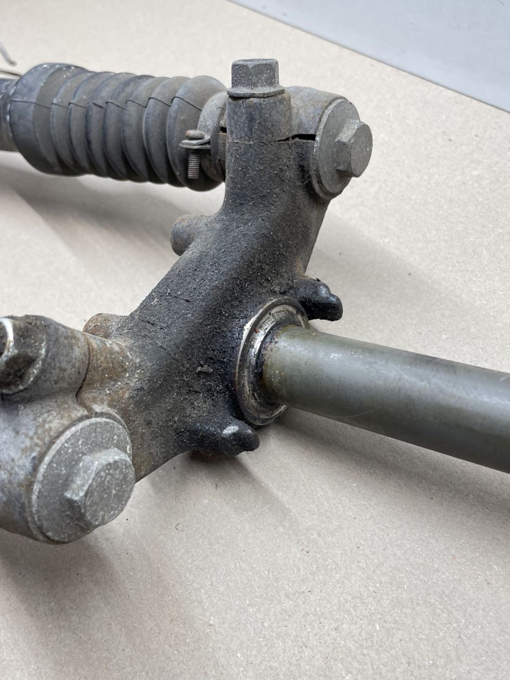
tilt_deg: -47.9
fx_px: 649
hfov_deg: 42.9
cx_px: 247
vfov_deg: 55.4
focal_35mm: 33
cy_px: 345
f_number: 1.6
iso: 125
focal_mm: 4.2
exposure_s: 1/100
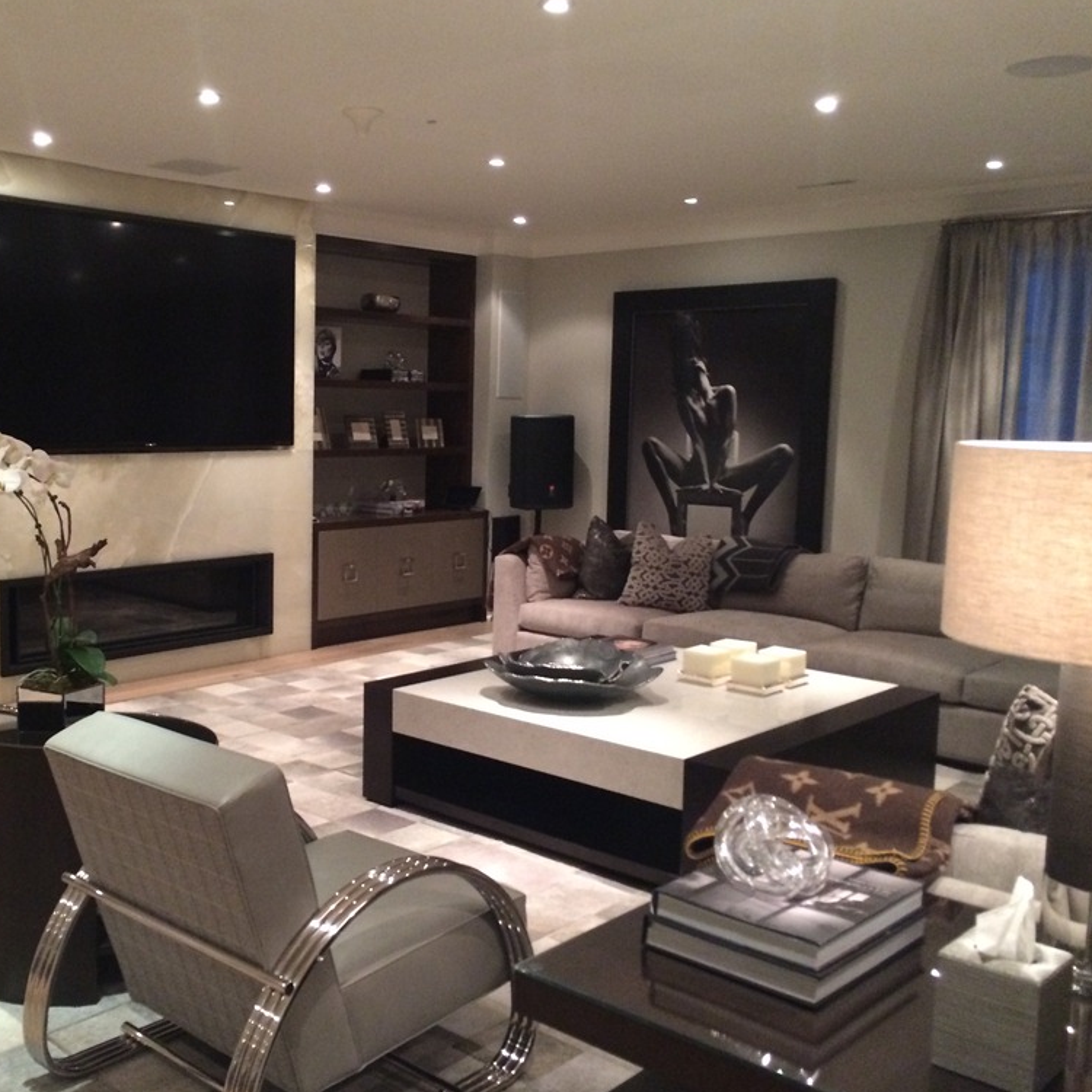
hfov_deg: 46.4
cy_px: 542
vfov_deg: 47.2
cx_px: 352
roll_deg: +0.1
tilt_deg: -6.2
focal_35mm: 35
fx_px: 1249
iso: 320
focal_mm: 4.15
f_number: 2.2
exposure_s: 1/15
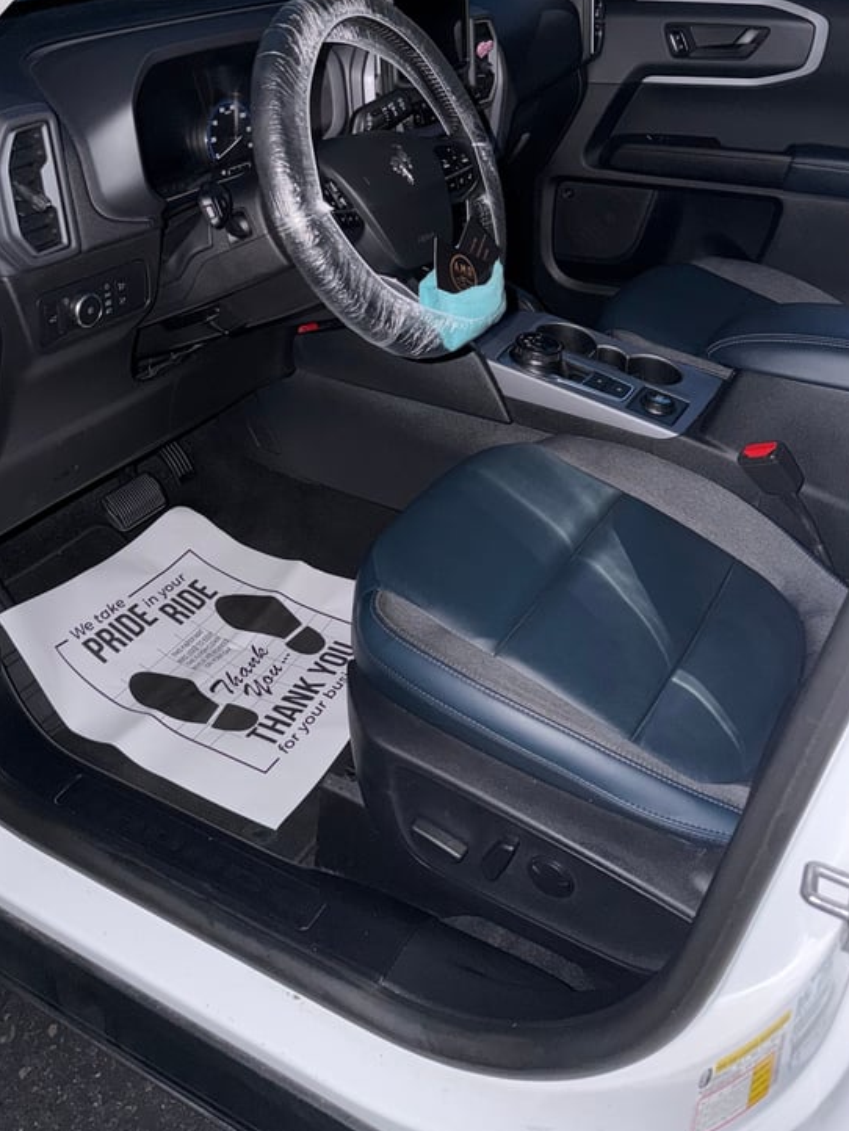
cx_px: 395
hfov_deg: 41.8
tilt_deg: -25.7
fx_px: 1111
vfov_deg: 52.8
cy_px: 364
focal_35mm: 34
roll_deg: -4.1
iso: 80
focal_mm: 6.76
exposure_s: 1/4
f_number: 1.78
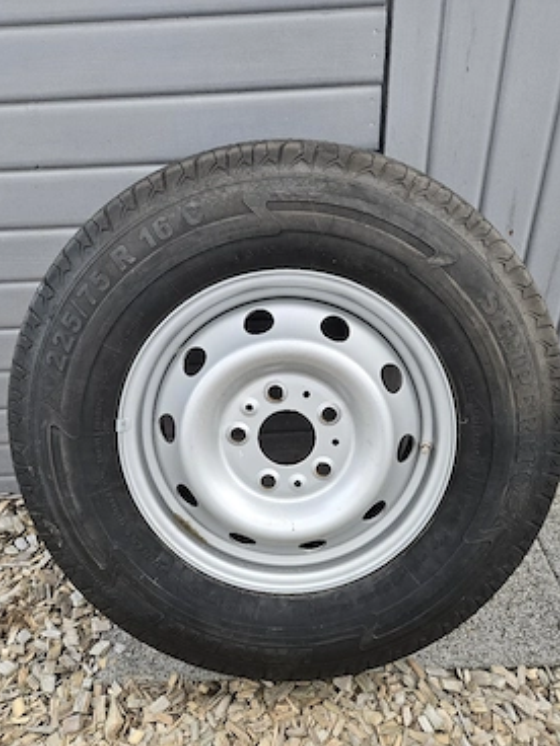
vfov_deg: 69.3
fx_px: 539
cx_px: 284
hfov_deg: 54.9
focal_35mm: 25
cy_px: 401
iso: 200
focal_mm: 5.4
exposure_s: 1/182
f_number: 1.8
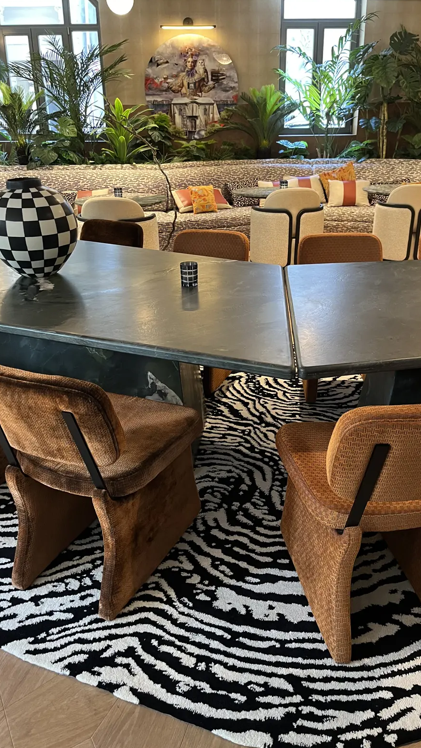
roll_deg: +0.8
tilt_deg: -23.1
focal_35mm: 29
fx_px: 576
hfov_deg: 40.2
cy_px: 377
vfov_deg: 66.1
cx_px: 224
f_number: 1.6
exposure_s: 1/33
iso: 400
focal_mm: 5.1
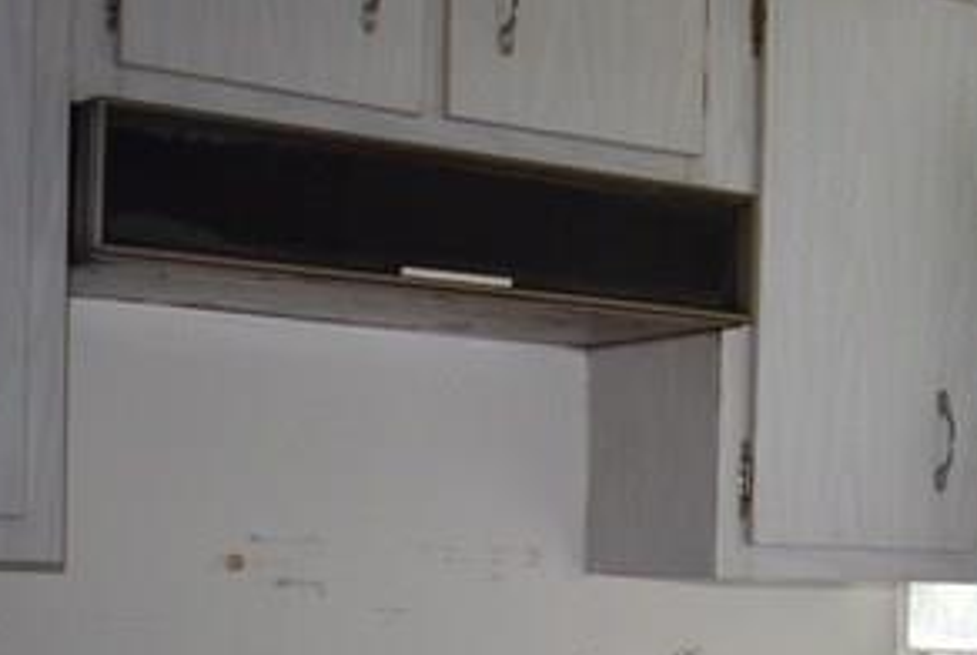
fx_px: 2232
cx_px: 1027
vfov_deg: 16.3
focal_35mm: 82
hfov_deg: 23.4
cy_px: 708
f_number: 5
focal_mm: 25
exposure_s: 1/200
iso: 500
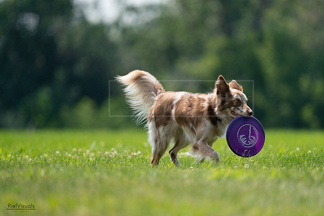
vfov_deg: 2.3
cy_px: 108
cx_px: 162
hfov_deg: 3.4
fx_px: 5401
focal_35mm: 600
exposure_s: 1/4000
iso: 1600
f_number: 6.3
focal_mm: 600
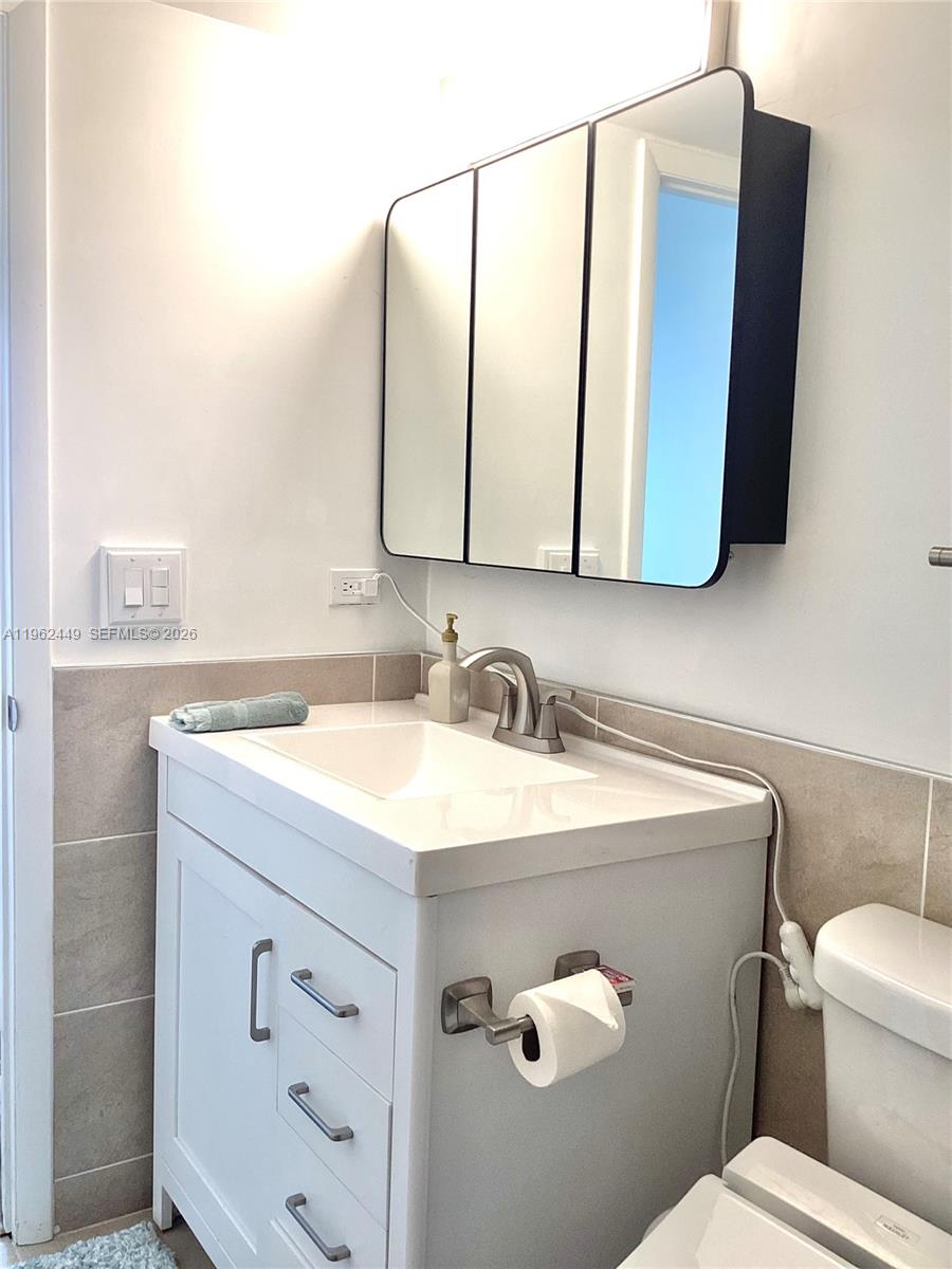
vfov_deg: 58.4
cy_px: 634
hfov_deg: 45.4
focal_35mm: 31
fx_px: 1137
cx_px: 476
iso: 64
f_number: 2.4
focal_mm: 3.3
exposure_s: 1/60
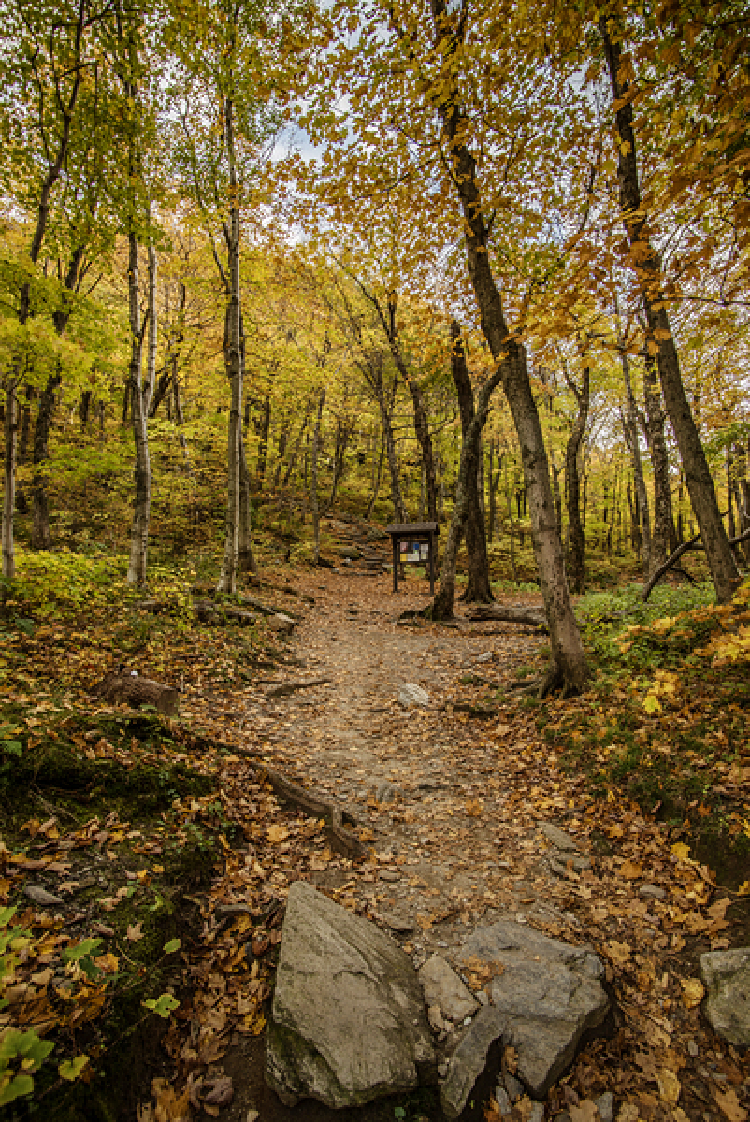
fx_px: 530
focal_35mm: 17
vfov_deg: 93.2
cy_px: 561
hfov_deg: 70.5
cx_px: 375
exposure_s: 1/30
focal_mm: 17
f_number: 10
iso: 100
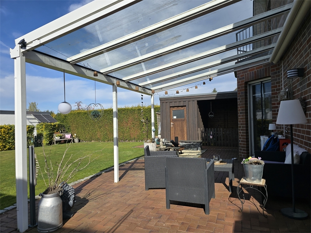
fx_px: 207
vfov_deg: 58.9
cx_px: 156
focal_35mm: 23
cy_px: 116
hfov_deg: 73.9
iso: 12
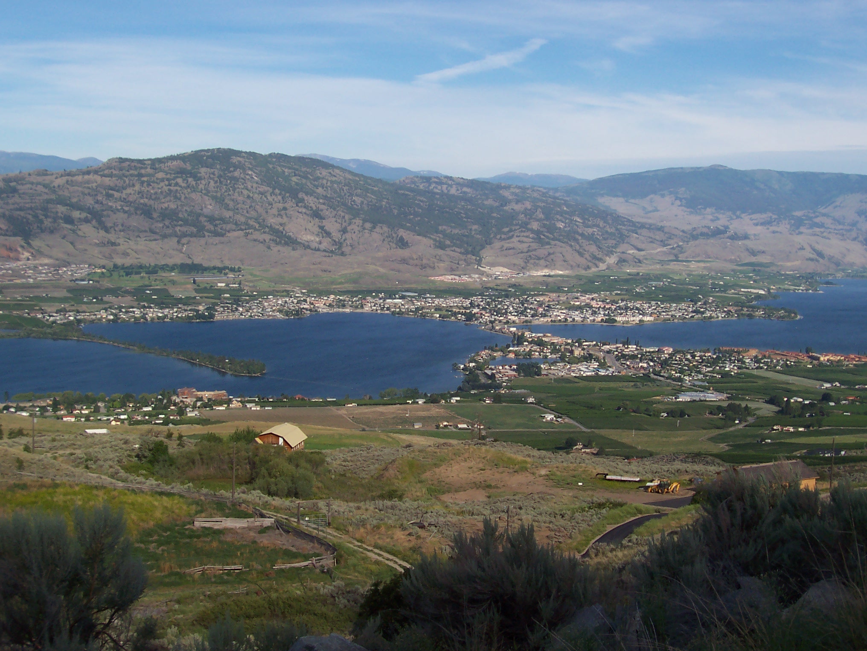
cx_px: 434
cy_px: 326
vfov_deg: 31.5
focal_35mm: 46
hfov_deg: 41.2
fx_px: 1152
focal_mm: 7
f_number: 5.6
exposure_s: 1/500
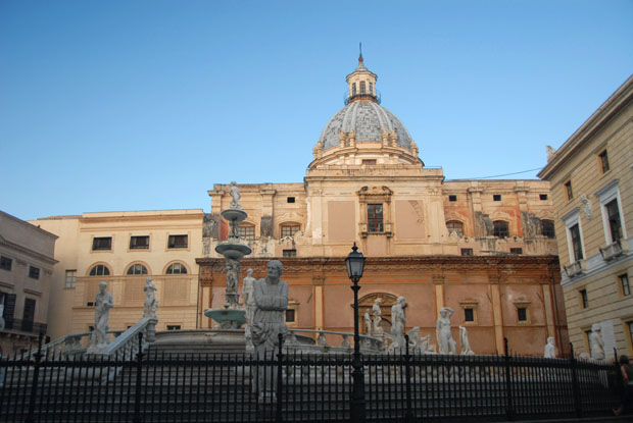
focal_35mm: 33
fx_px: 581
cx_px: 316
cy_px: 212
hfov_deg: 57.2
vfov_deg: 40.1
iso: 200
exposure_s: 1/90
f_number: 3.8
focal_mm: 22
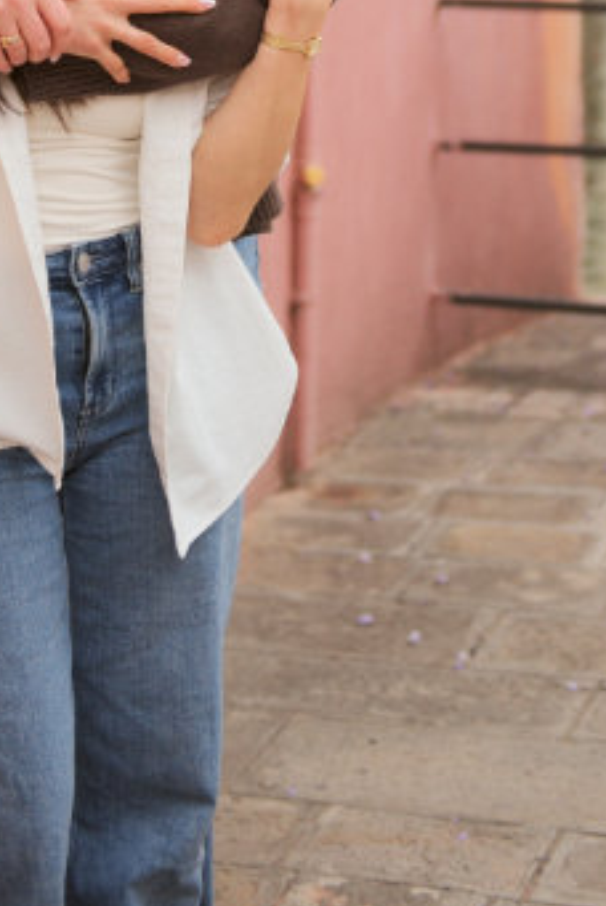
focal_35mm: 129
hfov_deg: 10.6
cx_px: 146
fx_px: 3250
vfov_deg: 14.9
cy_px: -383
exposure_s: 1/2000
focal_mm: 44
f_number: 2.8
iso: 400
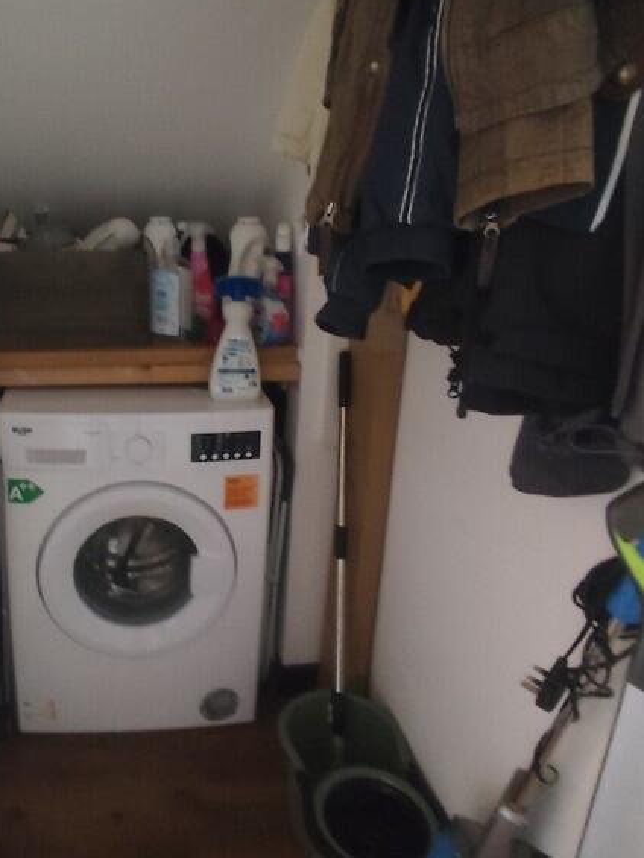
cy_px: 374
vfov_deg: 61.4
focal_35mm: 29
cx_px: 160
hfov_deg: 46.5
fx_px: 719
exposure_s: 1/16.7
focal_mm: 1.65
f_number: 2.2
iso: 1250
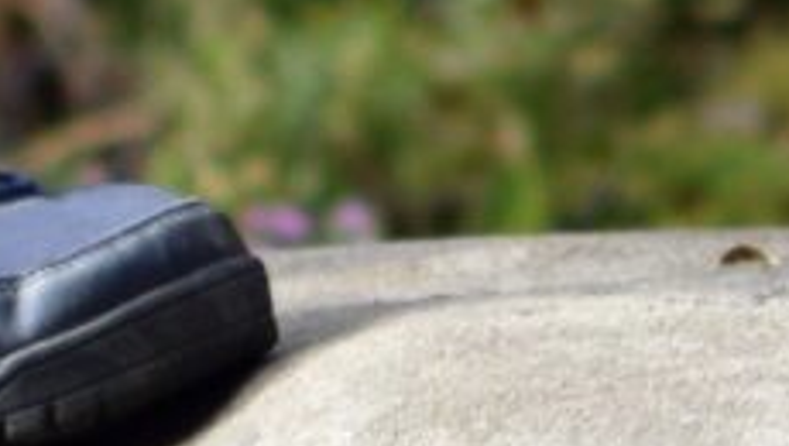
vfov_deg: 2.4
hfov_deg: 4.2
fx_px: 10806
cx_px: 813
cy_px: -336
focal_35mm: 516
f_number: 1.8
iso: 100
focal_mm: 35
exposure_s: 1/500
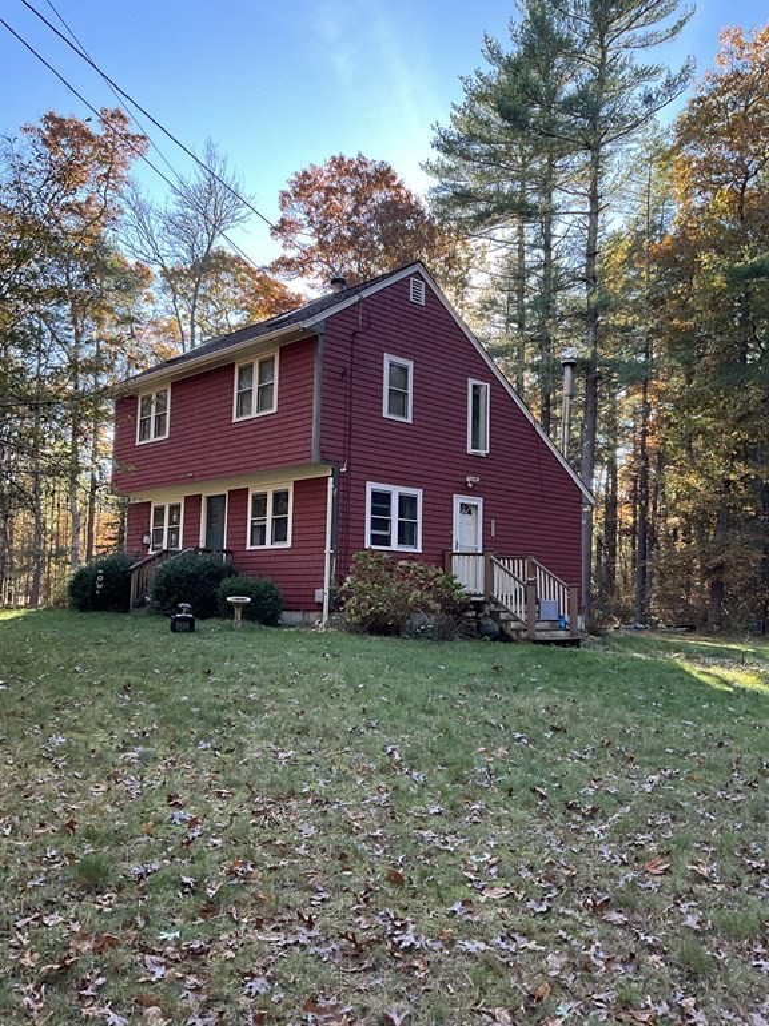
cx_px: 384
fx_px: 859
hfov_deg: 48.2
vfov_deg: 61.7
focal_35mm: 29
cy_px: 513
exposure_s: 1/165
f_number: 1.8
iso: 32
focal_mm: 3
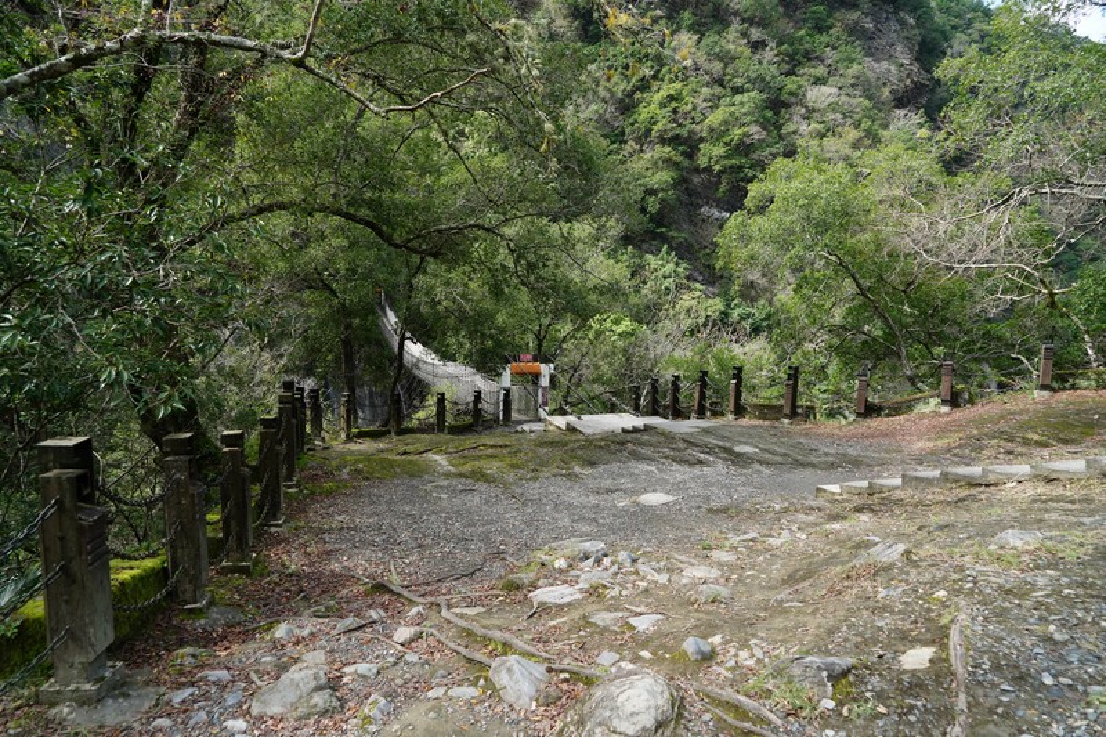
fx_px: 737
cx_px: 553
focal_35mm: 24
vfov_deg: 53.1
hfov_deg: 73.8
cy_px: 368
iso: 400
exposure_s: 1/320
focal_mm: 24
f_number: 5.6
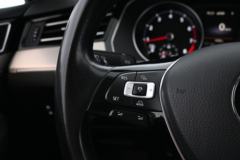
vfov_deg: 35.6
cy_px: 92
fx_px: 249
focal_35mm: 37
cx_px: 137
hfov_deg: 51.4
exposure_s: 1/30
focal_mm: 21.5
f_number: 4
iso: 1400
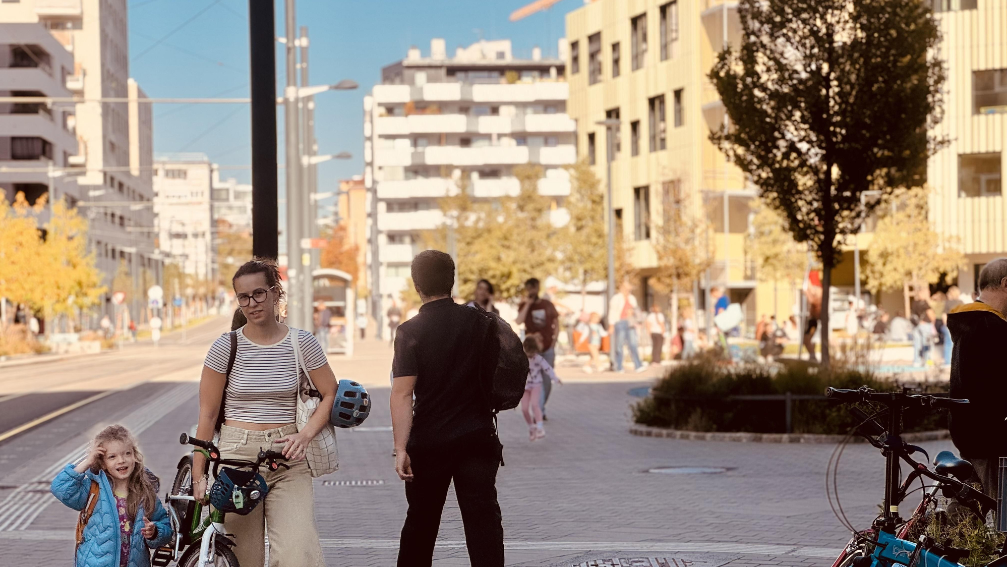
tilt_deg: +0.7
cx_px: 504
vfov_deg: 14.4
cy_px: 341
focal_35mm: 84
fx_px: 2243
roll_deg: +0.9
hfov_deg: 25.3
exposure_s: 1/552
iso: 25
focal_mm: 9
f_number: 2.8
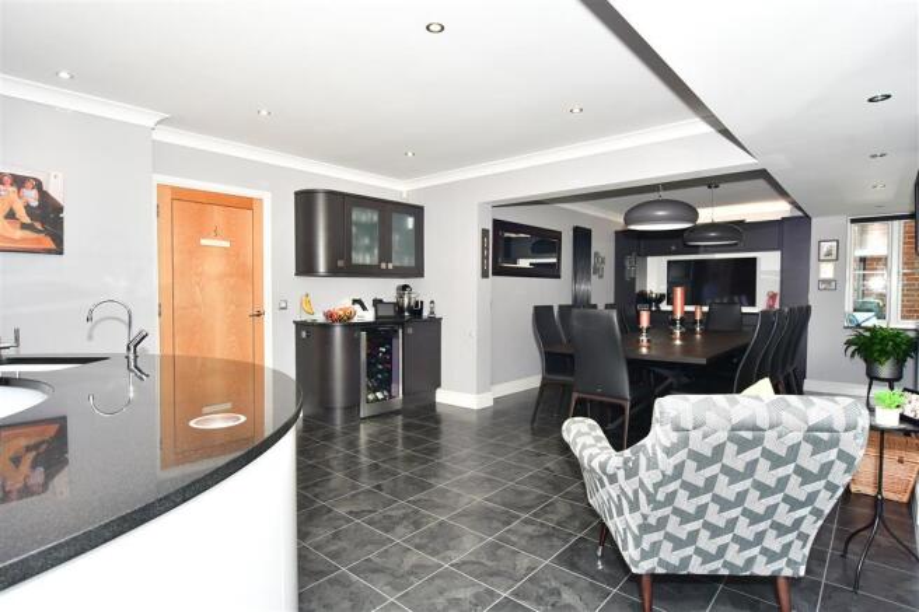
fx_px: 485
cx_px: 460
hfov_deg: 86.9
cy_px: 306
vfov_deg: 64.5
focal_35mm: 19
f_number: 7.1
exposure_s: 1/60
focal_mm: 13
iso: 800
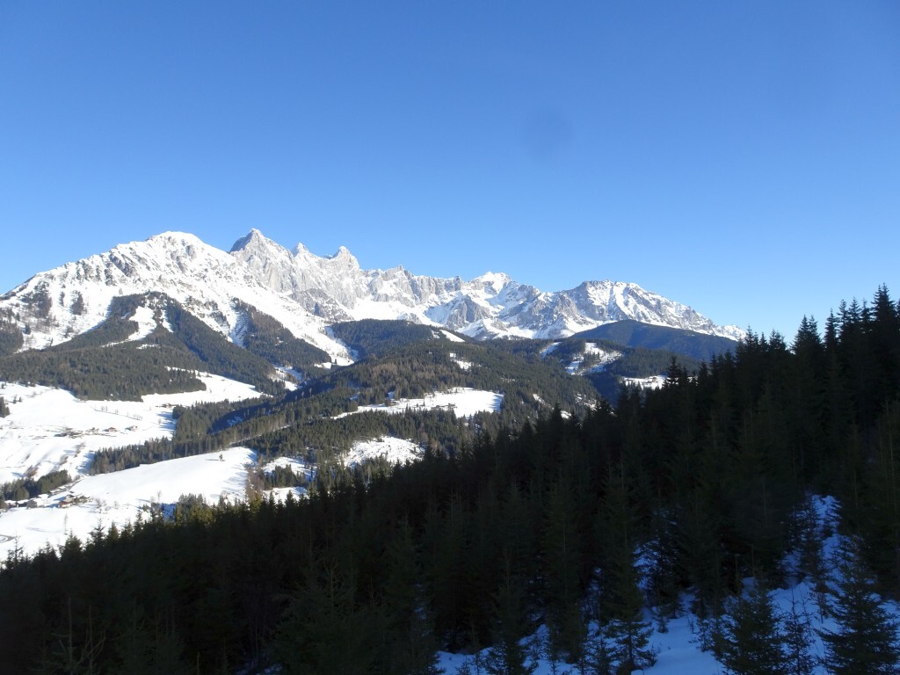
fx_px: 624
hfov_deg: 71.6
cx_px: 450
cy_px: 338
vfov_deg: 56.8
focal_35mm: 24
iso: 80
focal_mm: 4.1
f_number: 3.5
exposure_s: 1/640
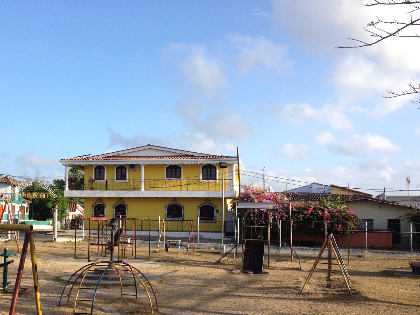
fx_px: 546
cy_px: 202
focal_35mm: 45
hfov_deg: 41.8
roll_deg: -0.3
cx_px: 158
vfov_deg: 32.0
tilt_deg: -1.0
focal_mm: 4.28
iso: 50
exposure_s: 1/812
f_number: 2.4
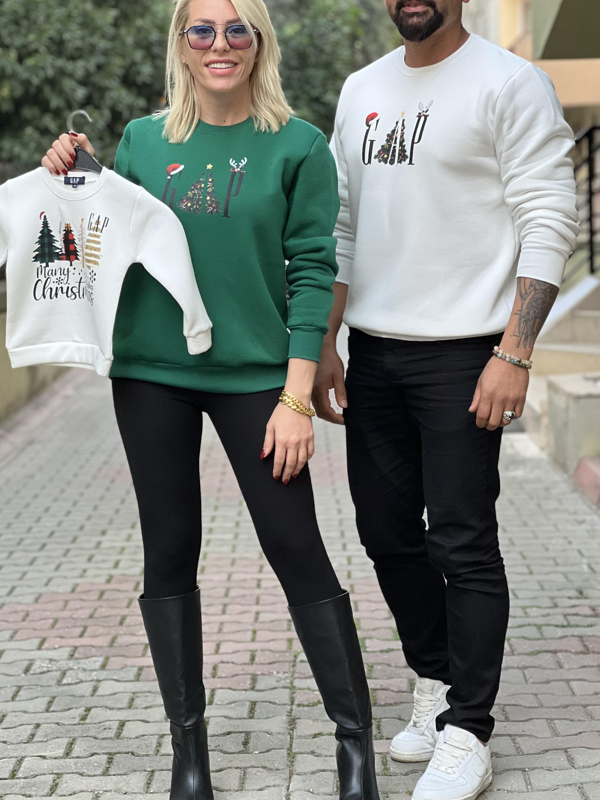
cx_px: 315
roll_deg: +0.6
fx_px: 2034
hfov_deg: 16.8
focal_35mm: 88
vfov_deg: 22.2
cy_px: 366
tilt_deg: -3.0
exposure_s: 1/121
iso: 160
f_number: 2.8
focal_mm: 9
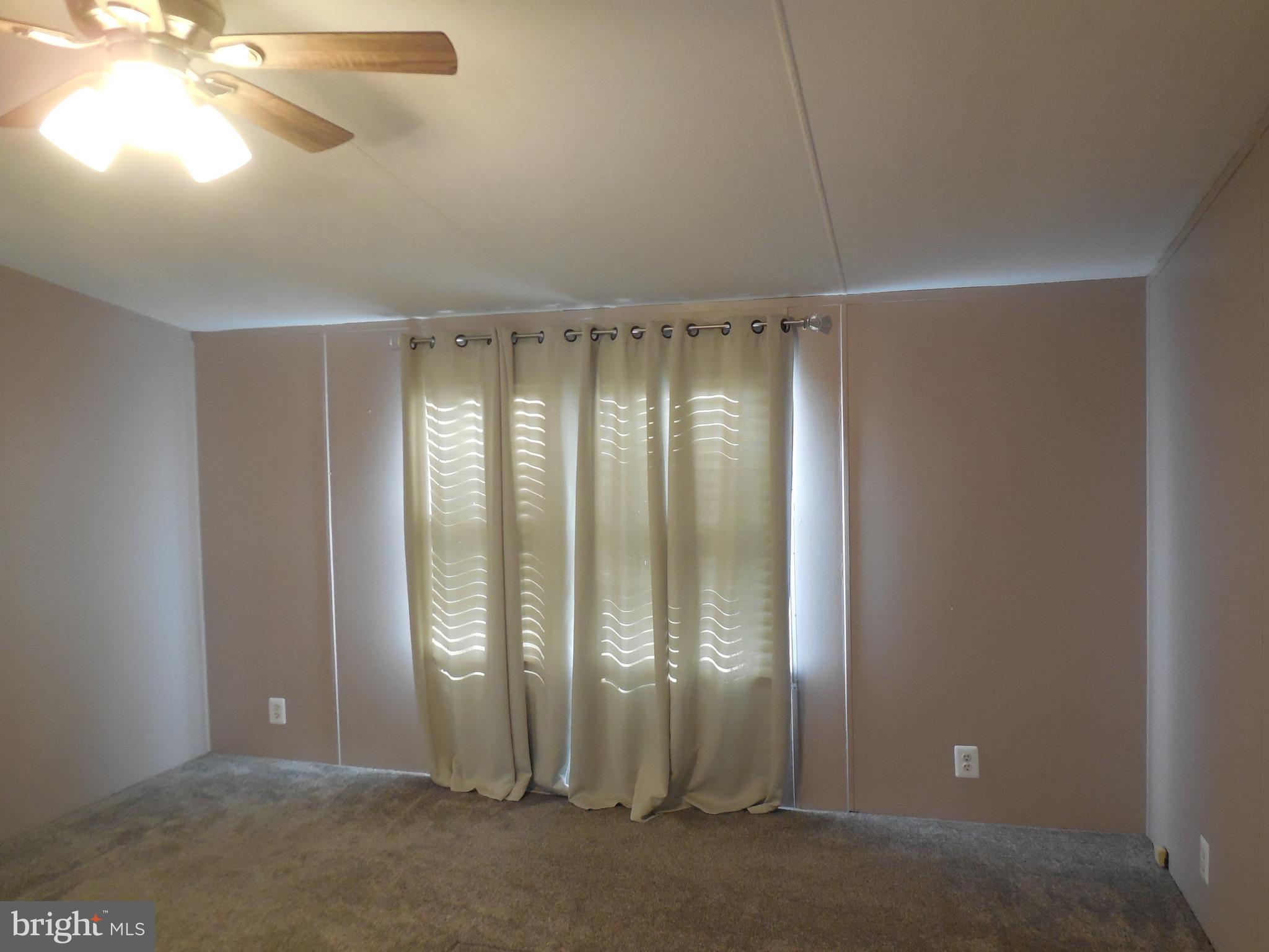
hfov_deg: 69.4
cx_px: 634
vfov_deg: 54.9
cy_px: 476
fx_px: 916
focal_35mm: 25
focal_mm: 4.5
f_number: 3.1
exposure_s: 1/30
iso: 400
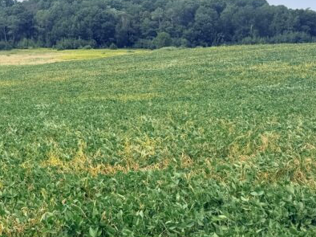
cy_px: 14
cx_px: -61
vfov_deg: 21.9
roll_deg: +0.6
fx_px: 593
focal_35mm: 65
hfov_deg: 26.6
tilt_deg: +2.3
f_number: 1.78
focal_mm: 6.76
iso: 80
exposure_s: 1/3279
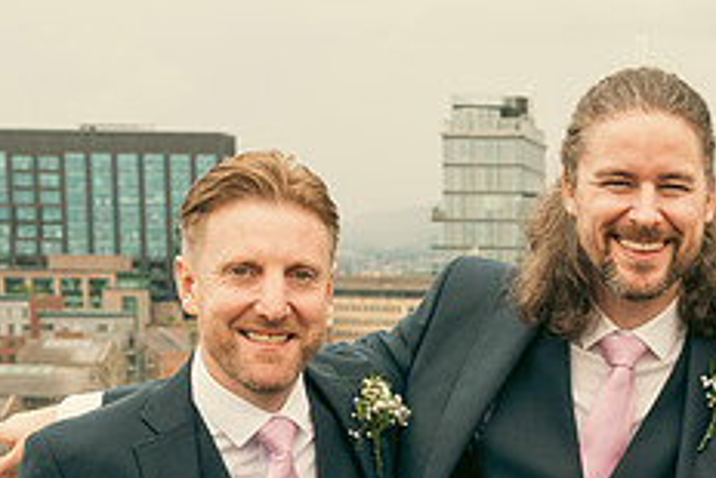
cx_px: 765
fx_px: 2090
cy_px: 547
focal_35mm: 105
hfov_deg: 18.8
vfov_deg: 12.8
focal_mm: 42
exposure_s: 1/250
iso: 320
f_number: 6.3
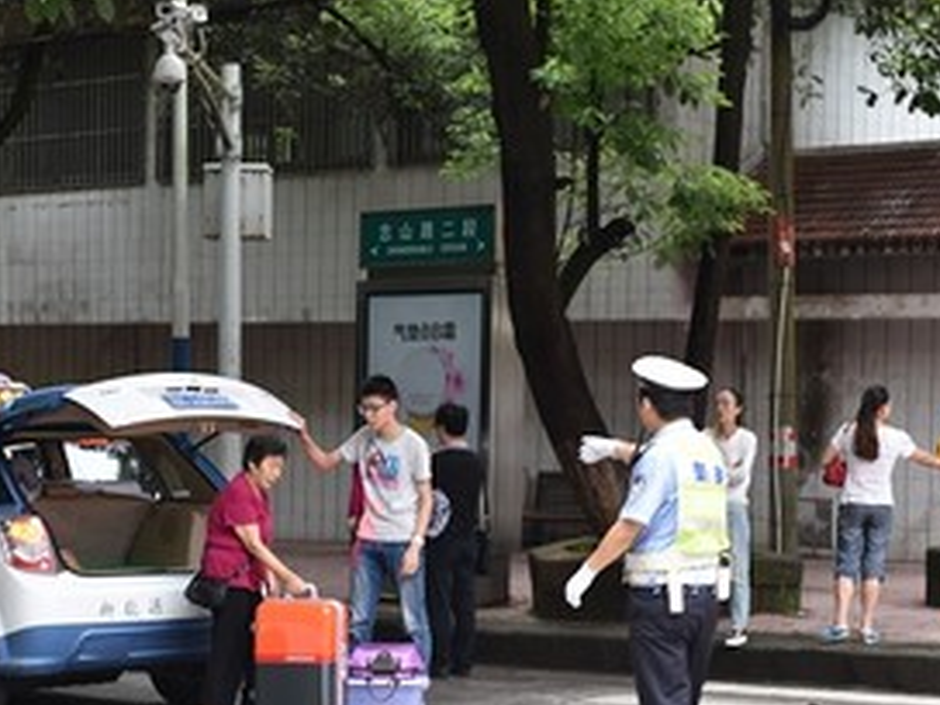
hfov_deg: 21.3
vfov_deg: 16.0
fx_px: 2498
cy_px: 429
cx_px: 446
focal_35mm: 92
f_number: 4
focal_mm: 52
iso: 400
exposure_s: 1/60
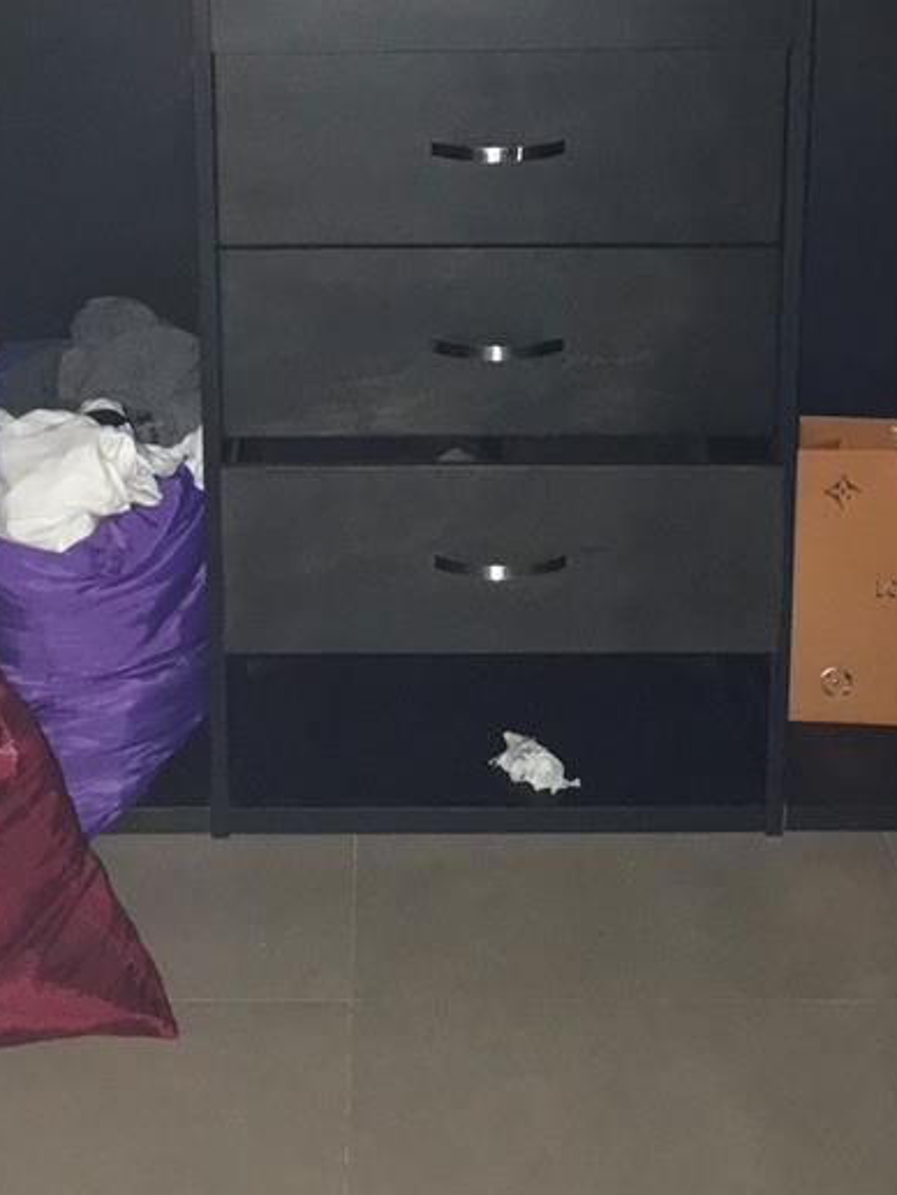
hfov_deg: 22.5
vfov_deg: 28.8
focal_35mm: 65
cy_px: 148
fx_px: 2245
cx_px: 326
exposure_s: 1/16
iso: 160
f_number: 1.8
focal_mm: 3.99
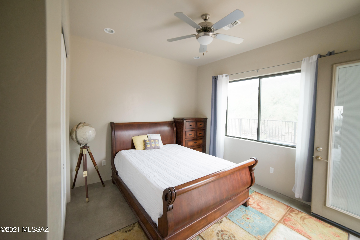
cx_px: 180
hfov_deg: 104.2
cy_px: 120
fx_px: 140
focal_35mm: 14
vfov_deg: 81.2
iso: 640
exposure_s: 1/160
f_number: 4.5
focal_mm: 14
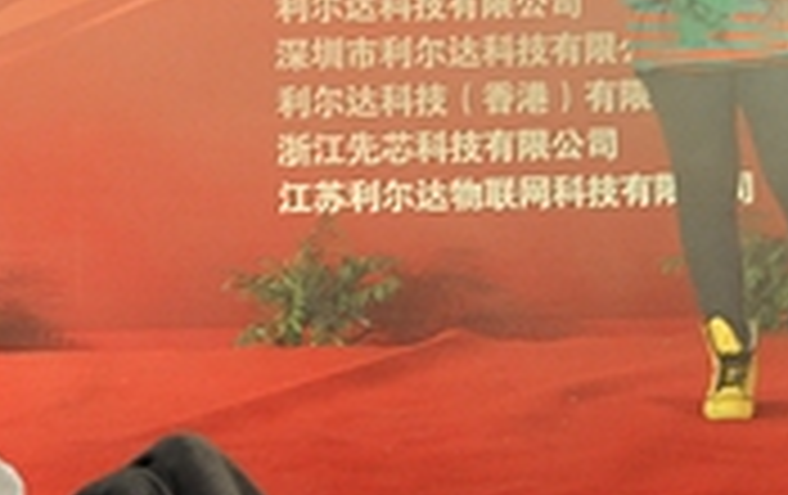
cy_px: 22
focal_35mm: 178
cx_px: 518
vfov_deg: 7.4
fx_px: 3829
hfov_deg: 11.7
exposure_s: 1/40
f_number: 5.6
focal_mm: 34
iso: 400
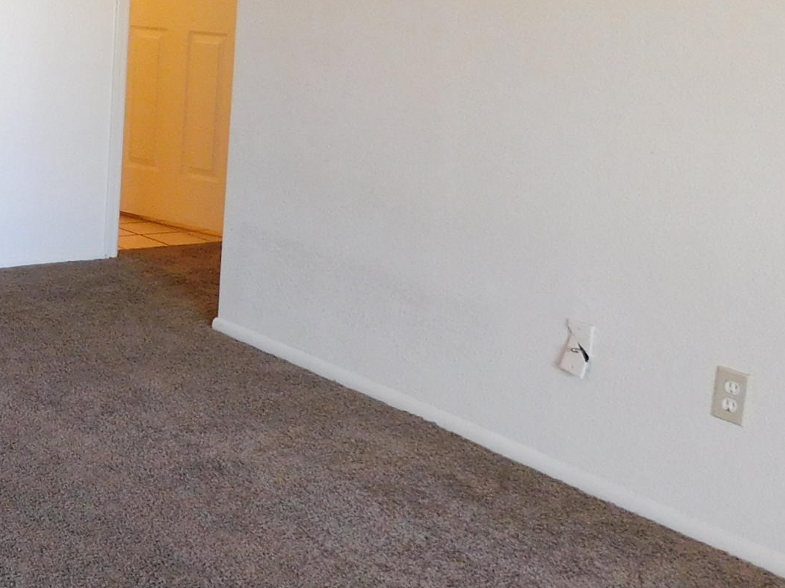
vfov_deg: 22.3
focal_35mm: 65
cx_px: -260
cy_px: 127
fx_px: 1474
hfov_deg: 25.3
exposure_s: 1/30
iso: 250
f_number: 3
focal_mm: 4
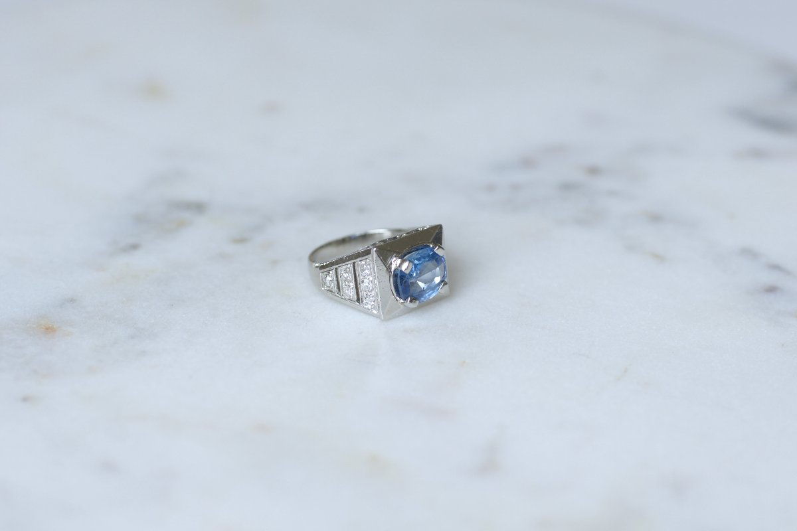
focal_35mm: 105
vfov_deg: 13.0
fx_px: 2324
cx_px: 398
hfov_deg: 19.5
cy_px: 266
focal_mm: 70
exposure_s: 1/160
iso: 200
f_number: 4.5
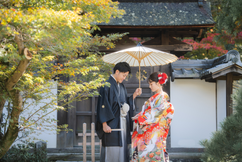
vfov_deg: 16.3
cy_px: 81
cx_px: 121
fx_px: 565
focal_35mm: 84
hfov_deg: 24.2
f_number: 2.8
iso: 250
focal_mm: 84
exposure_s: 1/500
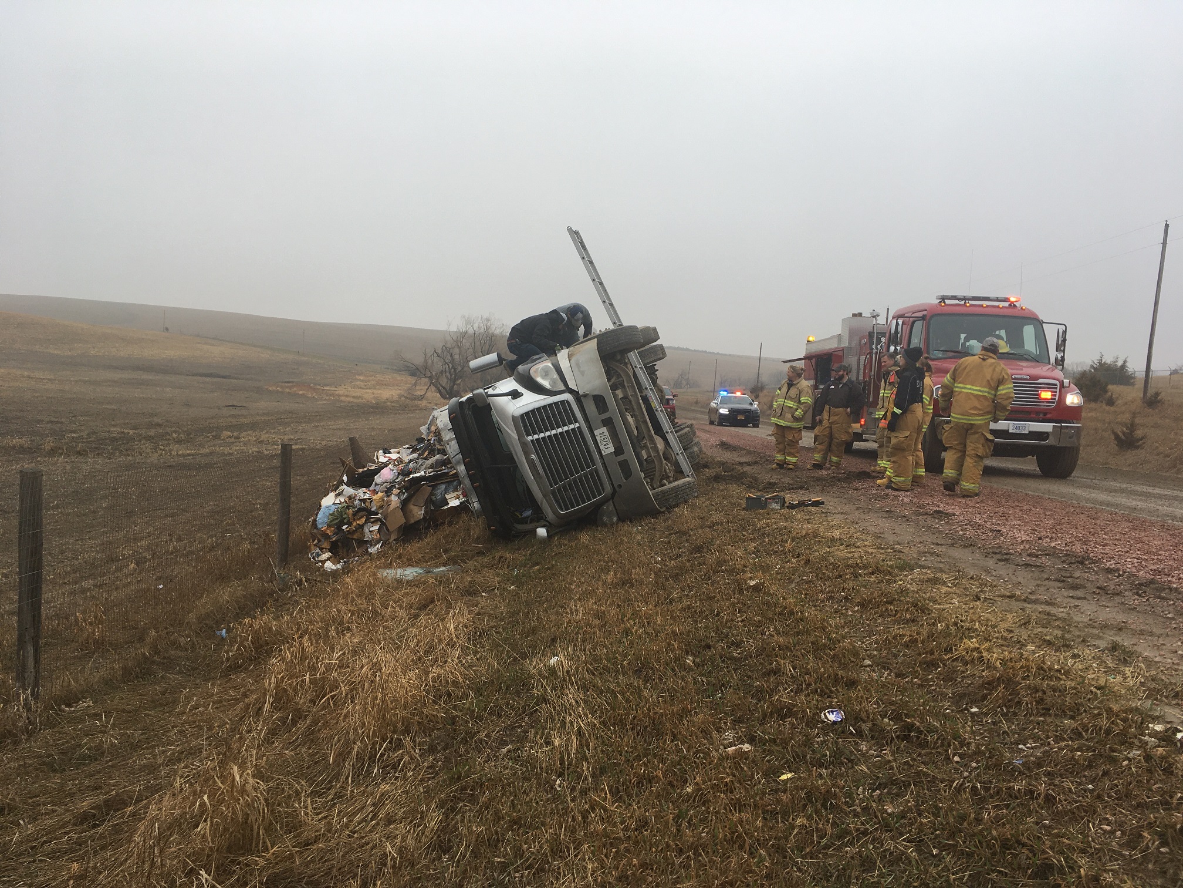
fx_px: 991
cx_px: 592
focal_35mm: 29
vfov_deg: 48.2
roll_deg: -4.3
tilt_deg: -4.3
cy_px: 444
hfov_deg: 61.7
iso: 25
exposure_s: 1/206
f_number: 2.2
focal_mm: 4.15
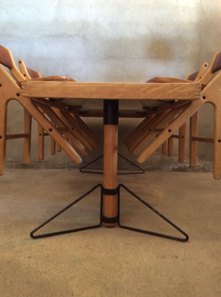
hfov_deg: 44.1
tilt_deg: -4.6
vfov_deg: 56.9
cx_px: 110
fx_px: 273
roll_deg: +0.2
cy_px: 148
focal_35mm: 32
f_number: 2.4
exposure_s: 1/17
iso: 500
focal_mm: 3.3
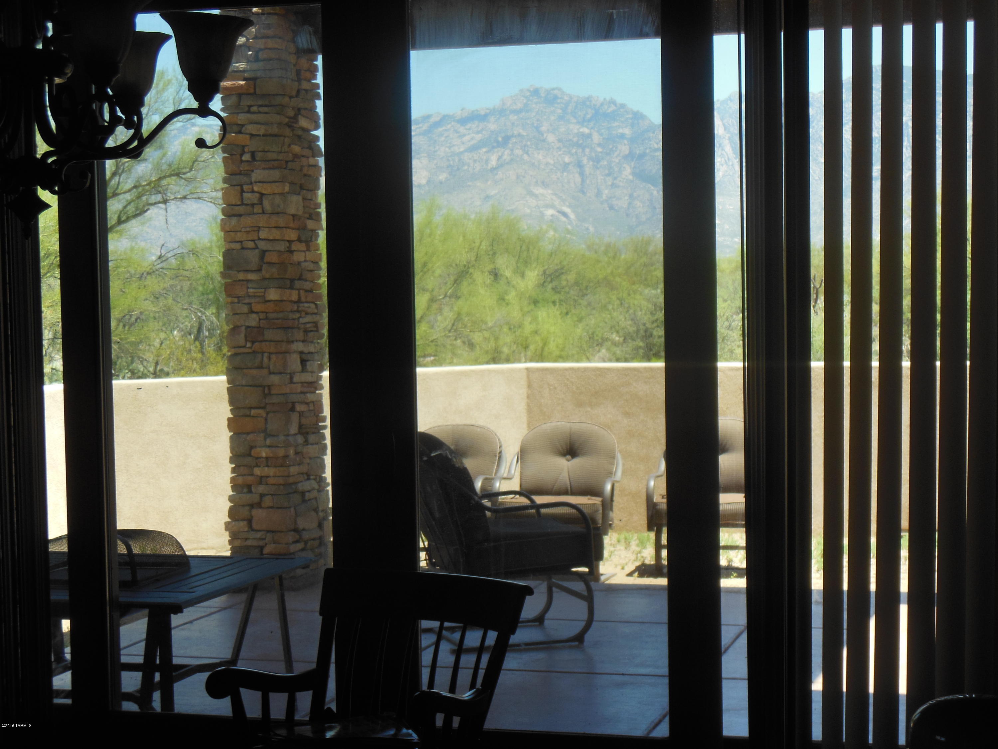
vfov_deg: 22.3
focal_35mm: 66
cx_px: 499
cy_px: 374
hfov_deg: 29.4
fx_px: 1903
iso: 125
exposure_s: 1/200
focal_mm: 11.7
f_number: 4.3
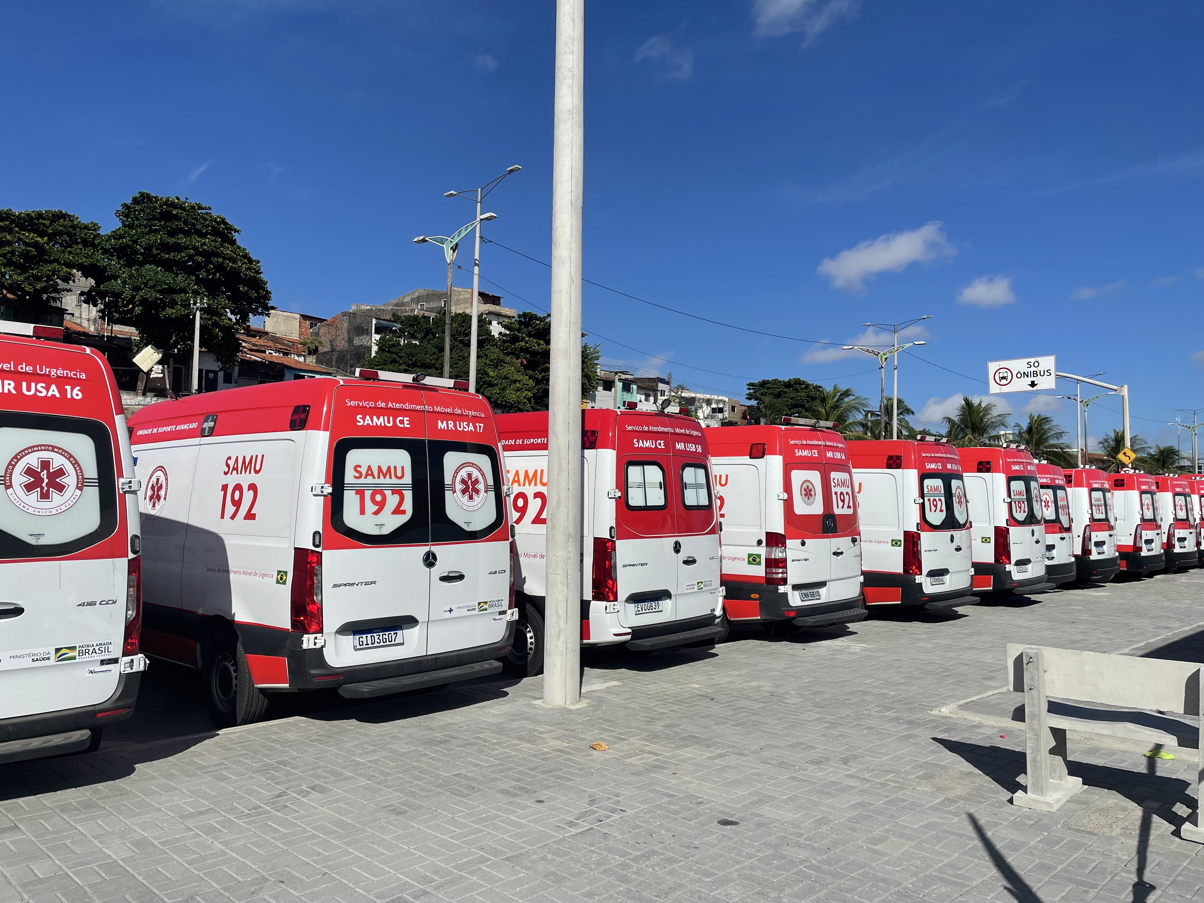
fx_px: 904
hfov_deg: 67.3
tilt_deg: +4.1
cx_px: 602
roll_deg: -0.6
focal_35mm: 26
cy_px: 452
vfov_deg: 53.1
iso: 32
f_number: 1.6
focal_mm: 4.2
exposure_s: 1/7813
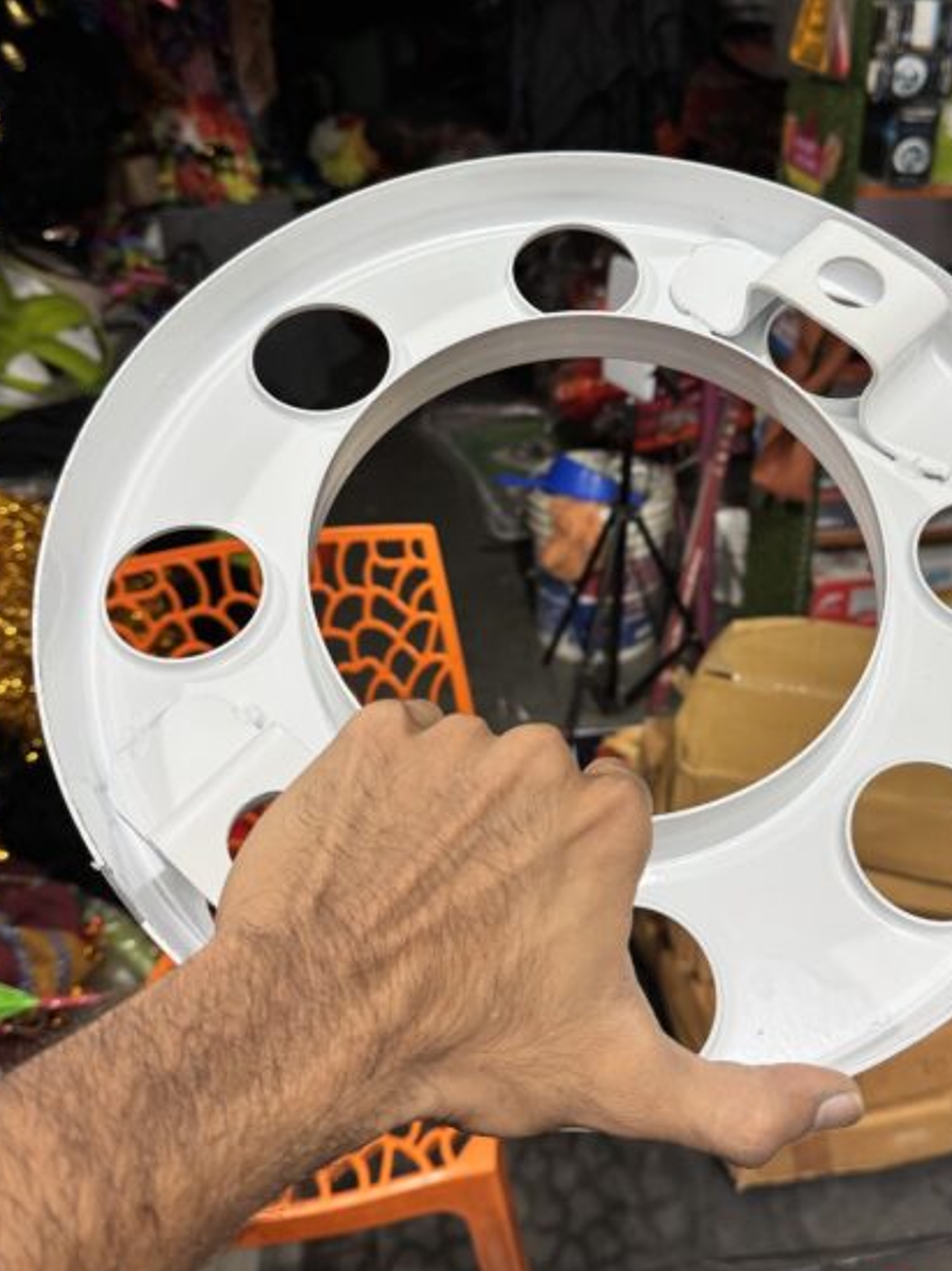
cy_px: 516
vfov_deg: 52.3
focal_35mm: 35
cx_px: 625
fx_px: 1285
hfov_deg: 40.2
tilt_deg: -24.7
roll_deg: -2.1
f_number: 1.78
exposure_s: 1/50
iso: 125
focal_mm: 6.76
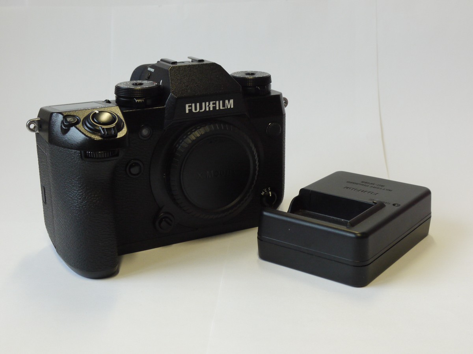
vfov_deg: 29.1
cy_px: 177
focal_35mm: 50
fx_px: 683
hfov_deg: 38.2
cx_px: 236
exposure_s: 1/40
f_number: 10
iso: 800
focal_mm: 25
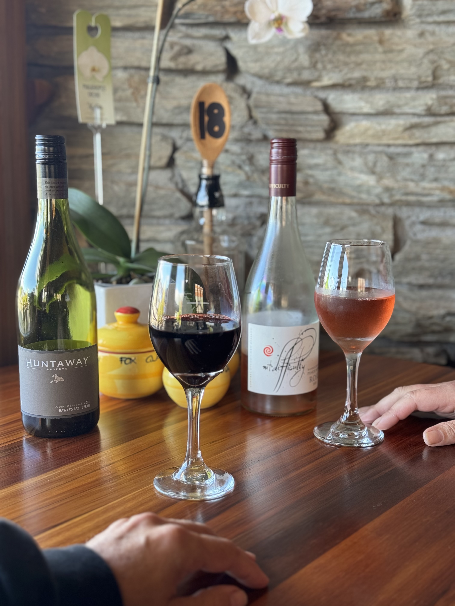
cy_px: 303
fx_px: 841
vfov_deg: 39.7
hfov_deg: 30.3
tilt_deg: -10.4
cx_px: 228
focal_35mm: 48
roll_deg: -0.5
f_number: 1.78
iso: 100
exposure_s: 1/60
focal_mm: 6.76
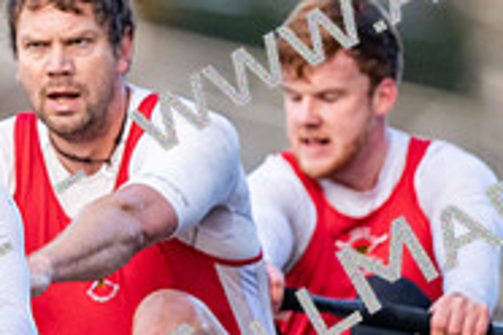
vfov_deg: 0.7
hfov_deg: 1.1
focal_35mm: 1868
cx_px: -68
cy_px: 196
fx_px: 26098
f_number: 4
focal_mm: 600
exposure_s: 1/2500
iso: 2800
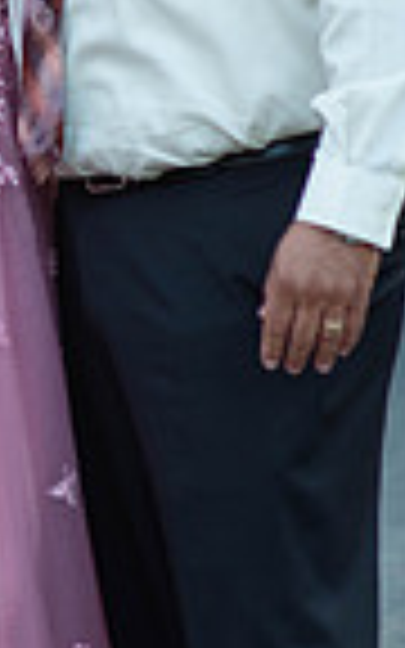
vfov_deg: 7.7
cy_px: 130
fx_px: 4786
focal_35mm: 271
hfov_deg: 4.8
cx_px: -97
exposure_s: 1/800
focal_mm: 85
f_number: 2
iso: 250
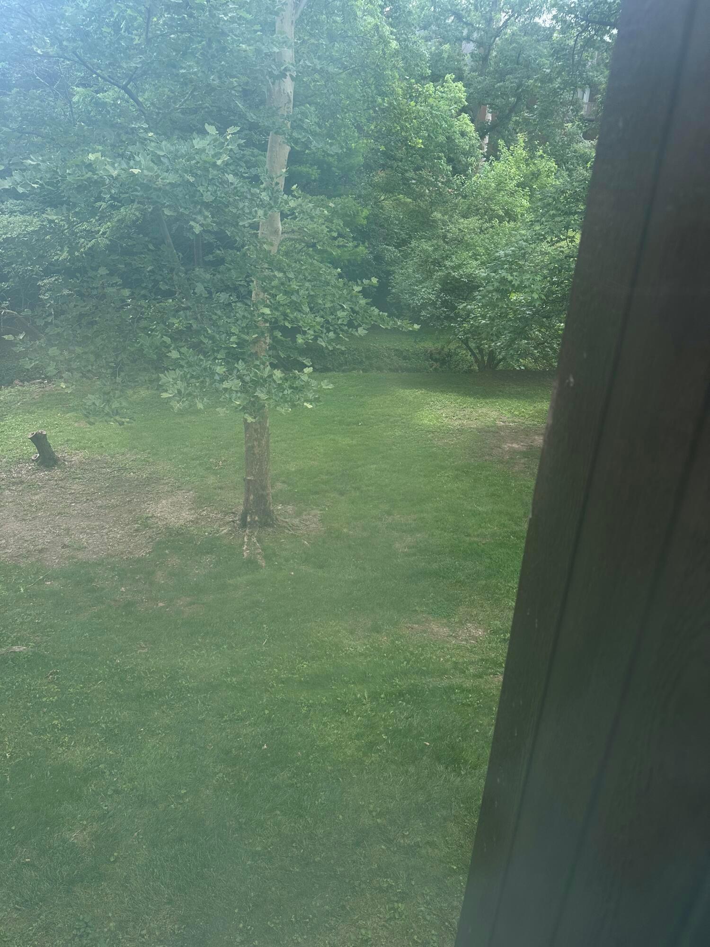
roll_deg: -2.1
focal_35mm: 24
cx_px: 355
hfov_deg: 56.8
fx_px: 656
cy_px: 474
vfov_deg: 71.6
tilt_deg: -25.7
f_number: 1.78
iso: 80
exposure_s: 1/630
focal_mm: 6.86
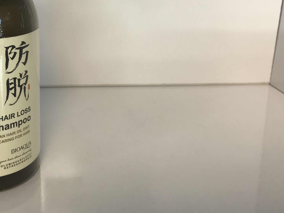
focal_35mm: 46
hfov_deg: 40.2
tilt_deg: -15.2
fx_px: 377
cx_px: 74
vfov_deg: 30.8
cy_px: 43
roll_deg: -0.9
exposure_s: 1/100
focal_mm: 3.99
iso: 25
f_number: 1.8
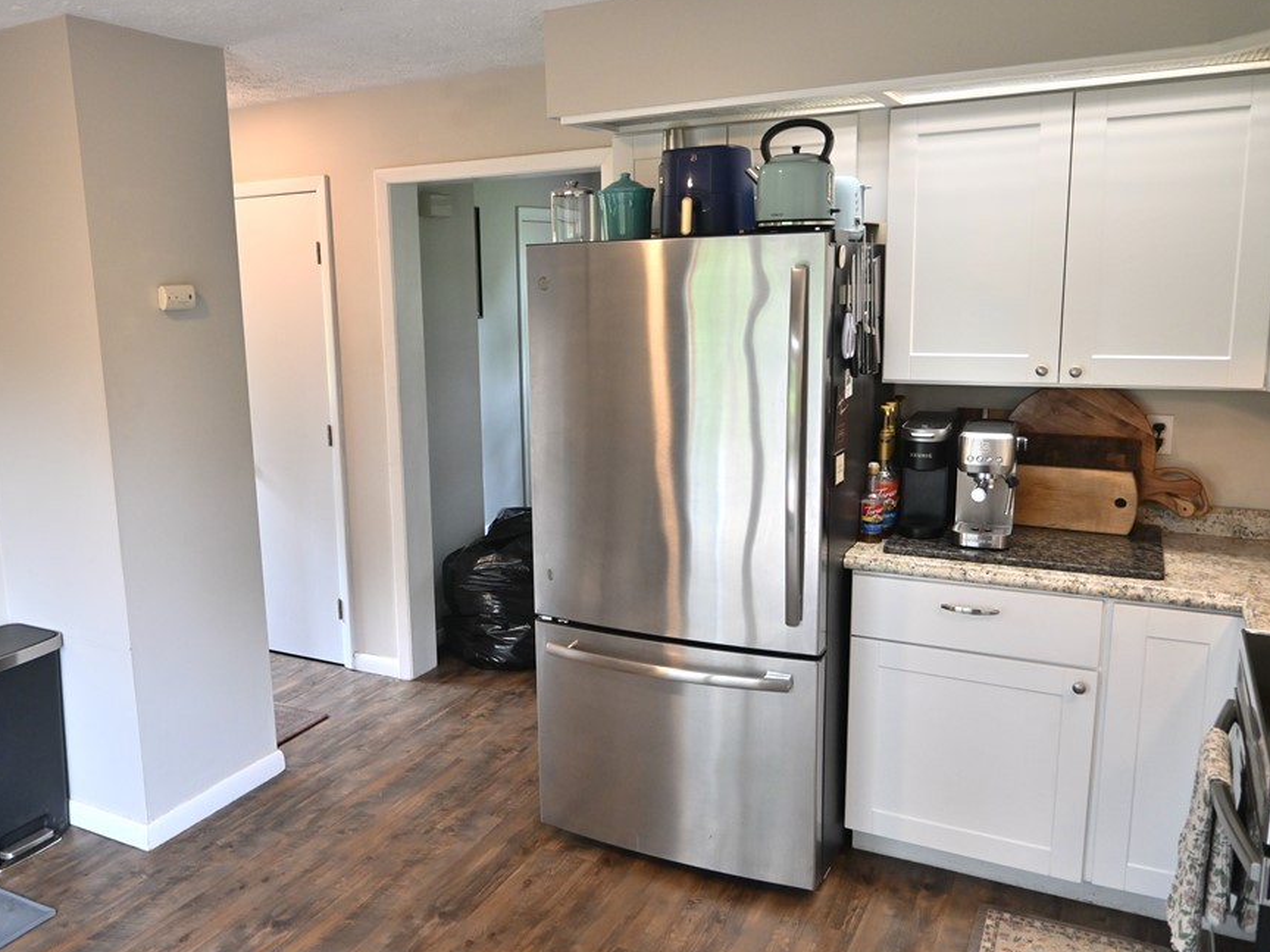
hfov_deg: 61.1
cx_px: 507
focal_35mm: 29
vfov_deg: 48.2
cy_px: 464
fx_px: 1064
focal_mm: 16
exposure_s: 1/125
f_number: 3.5
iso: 900
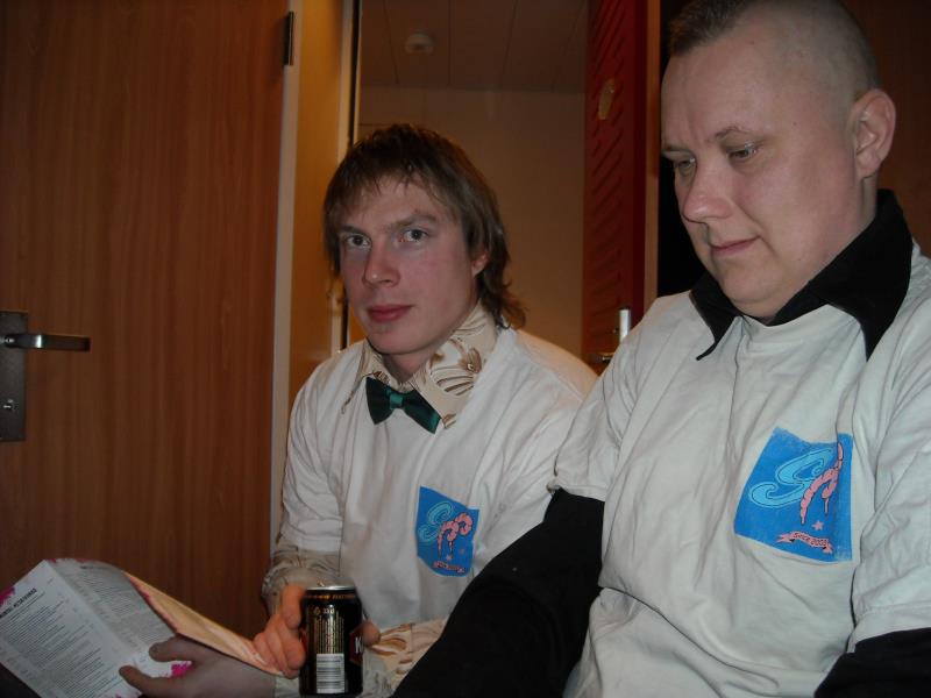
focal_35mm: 35
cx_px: 466
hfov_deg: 52.6
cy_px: 349
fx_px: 941
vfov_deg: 40.7
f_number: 2.8
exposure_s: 1/60
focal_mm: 5.7
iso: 200
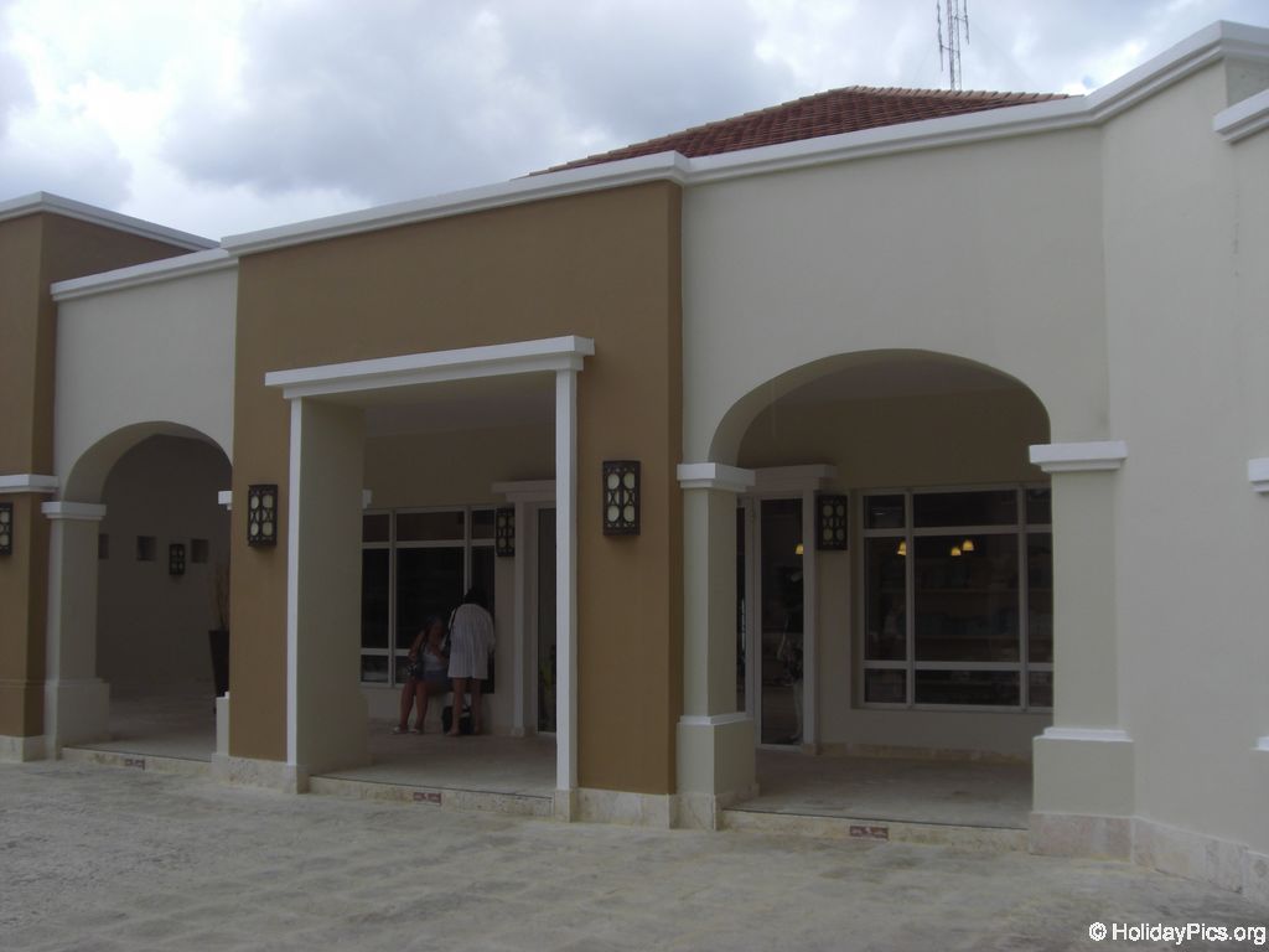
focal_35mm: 38
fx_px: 1393
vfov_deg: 37.7
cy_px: 476
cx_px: 634
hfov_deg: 49.0
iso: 64
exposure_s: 1/125
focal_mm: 6.2
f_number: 8
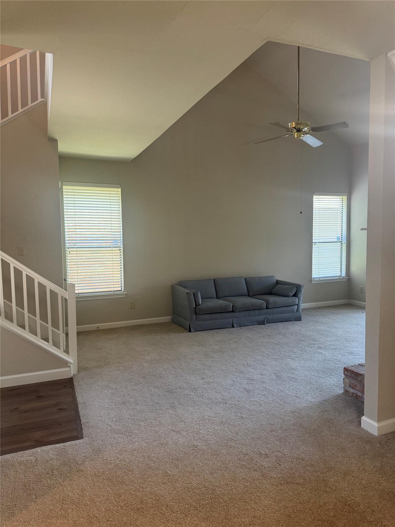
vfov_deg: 71.6
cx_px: 198
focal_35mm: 24
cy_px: 264
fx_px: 365
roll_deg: +1.0
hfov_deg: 56.8
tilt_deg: -4.0
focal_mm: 6.76
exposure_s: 1/120
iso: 200
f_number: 1.78
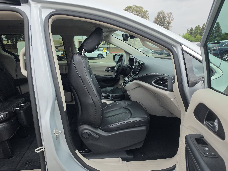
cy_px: 86
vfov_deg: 58.9
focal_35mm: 23
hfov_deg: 73.9
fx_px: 151
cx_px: 114
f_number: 1.4
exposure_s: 1/2874
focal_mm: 6.5
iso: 63
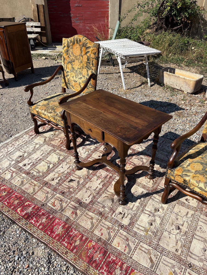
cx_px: 104
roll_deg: -0.1
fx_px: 207
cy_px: 138
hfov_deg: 53.1
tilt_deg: -34.0
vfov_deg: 67.3
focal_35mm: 26
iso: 50
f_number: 1.6
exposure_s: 1/3448
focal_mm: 5.96
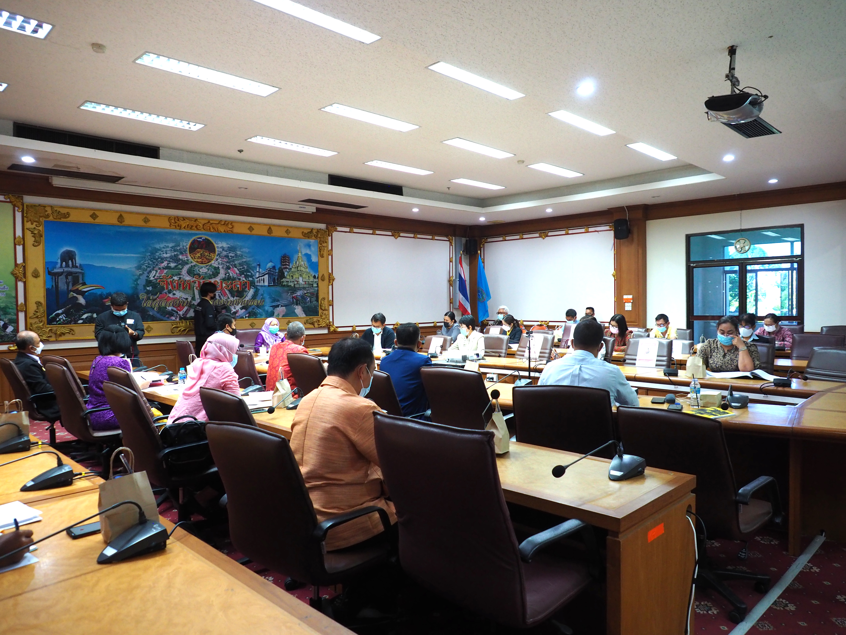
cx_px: 423
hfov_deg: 71.6
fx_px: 587
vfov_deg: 56.8
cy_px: 318
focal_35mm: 24
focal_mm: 12
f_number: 3.5
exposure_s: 1/60
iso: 1000
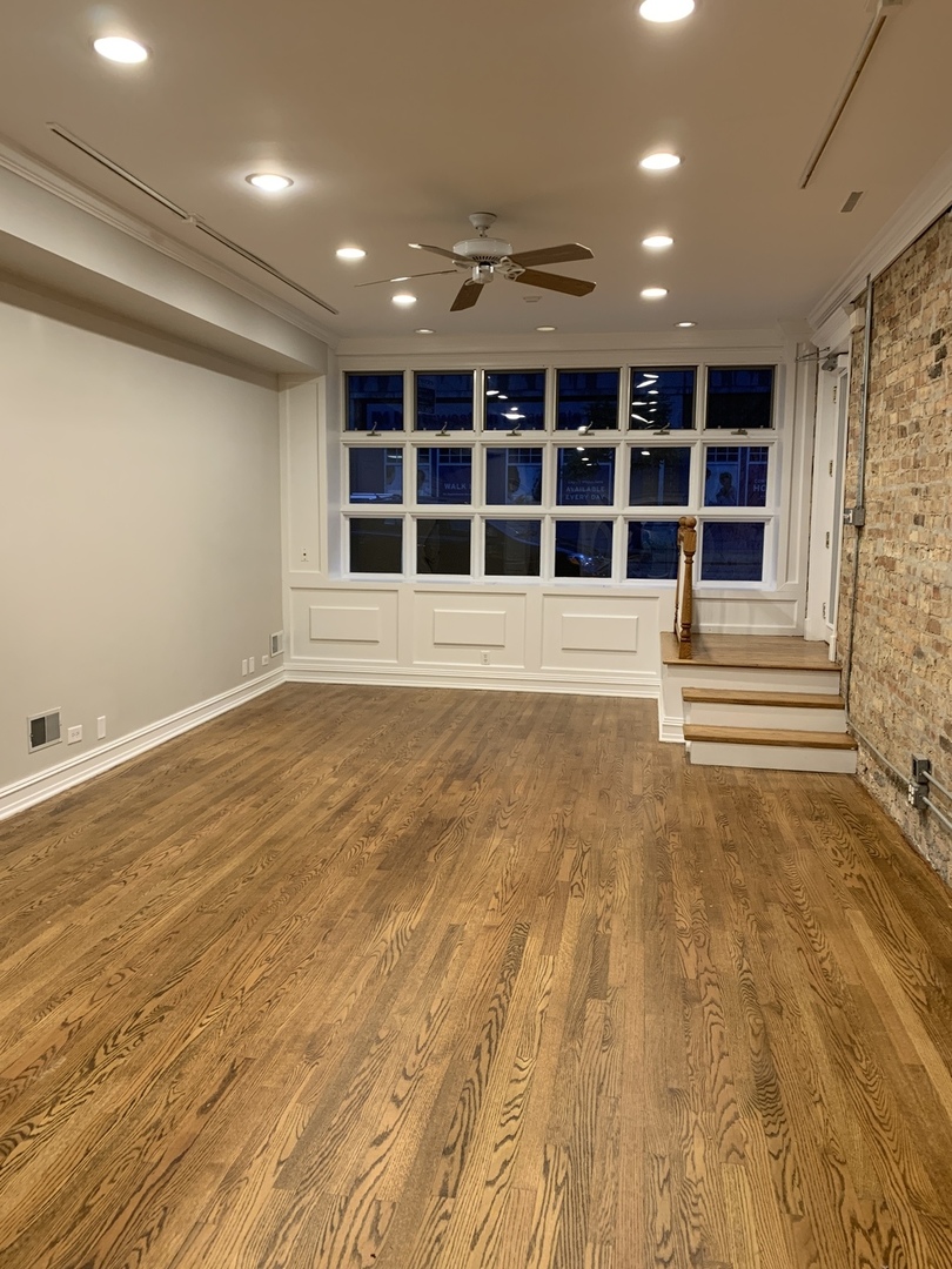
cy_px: 634
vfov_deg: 67.3
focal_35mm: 26
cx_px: 476
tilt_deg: -5.2
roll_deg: -0.7
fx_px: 953
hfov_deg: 53.1
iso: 160
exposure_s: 1/60
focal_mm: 4.25
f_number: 1.8
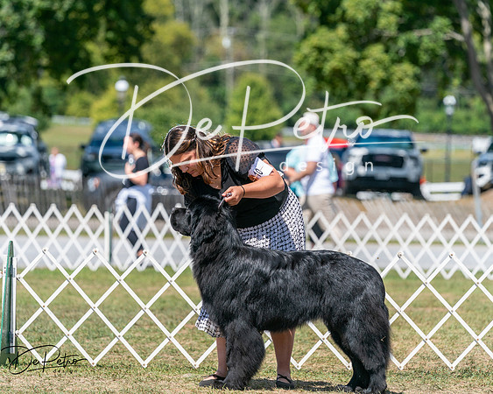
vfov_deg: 6.9
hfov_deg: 8.6
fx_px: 3285
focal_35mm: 225
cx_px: 246
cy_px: 197
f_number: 4.5
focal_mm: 200
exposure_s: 1/1600
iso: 200
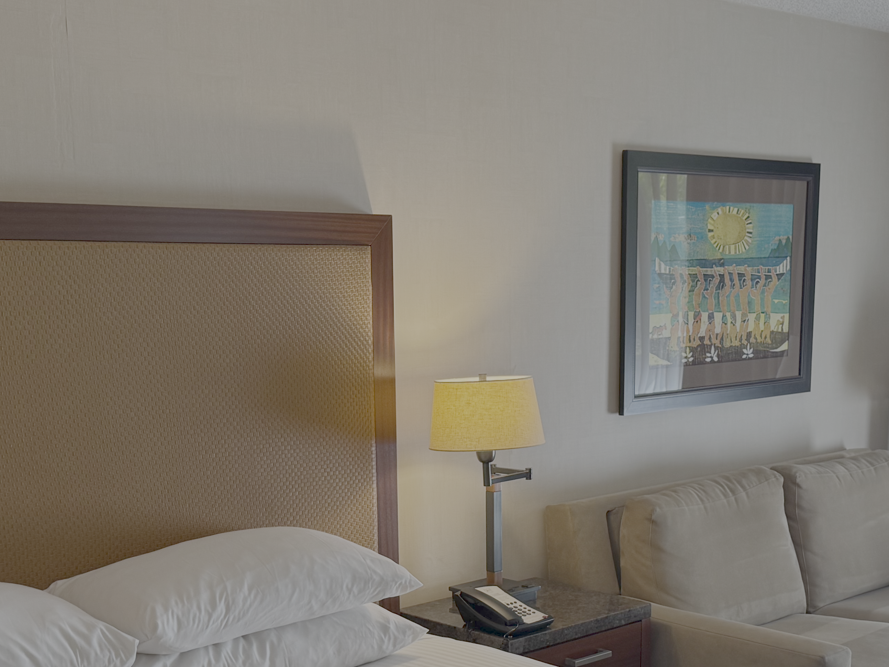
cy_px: 527
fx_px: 1361
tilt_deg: -11.7
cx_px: 478
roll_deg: +0.1
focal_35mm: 53
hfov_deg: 36.2
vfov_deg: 27.0
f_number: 1.78
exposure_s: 1/120
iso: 200
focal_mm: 6.76
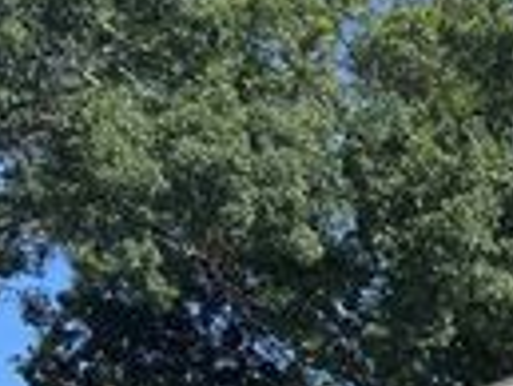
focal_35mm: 93
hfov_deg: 18.4
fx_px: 1380
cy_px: 714
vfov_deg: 14.0
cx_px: 791
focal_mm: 6.76
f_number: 1.78
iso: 80
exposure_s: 1/2252
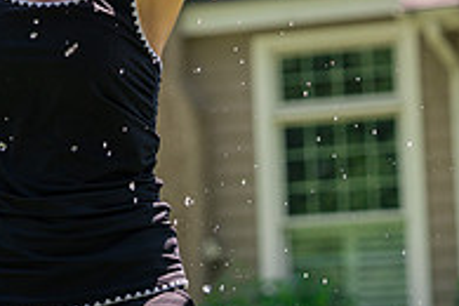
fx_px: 2652
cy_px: 6
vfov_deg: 6.6
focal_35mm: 208
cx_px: 165
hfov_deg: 9.9
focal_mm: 70
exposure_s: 1/1600
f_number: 2.8
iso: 250
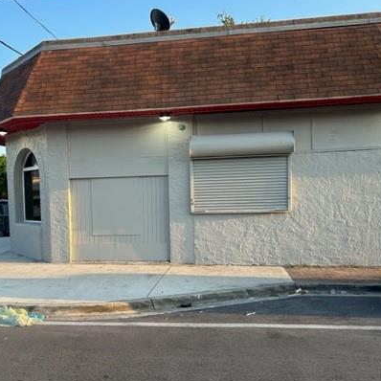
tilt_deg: -1.3
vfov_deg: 44.8
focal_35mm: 37
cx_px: 133
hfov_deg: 44.4
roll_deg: +1.0
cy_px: 218
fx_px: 461
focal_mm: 5.7
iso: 50
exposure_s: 1/567
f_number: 1.5
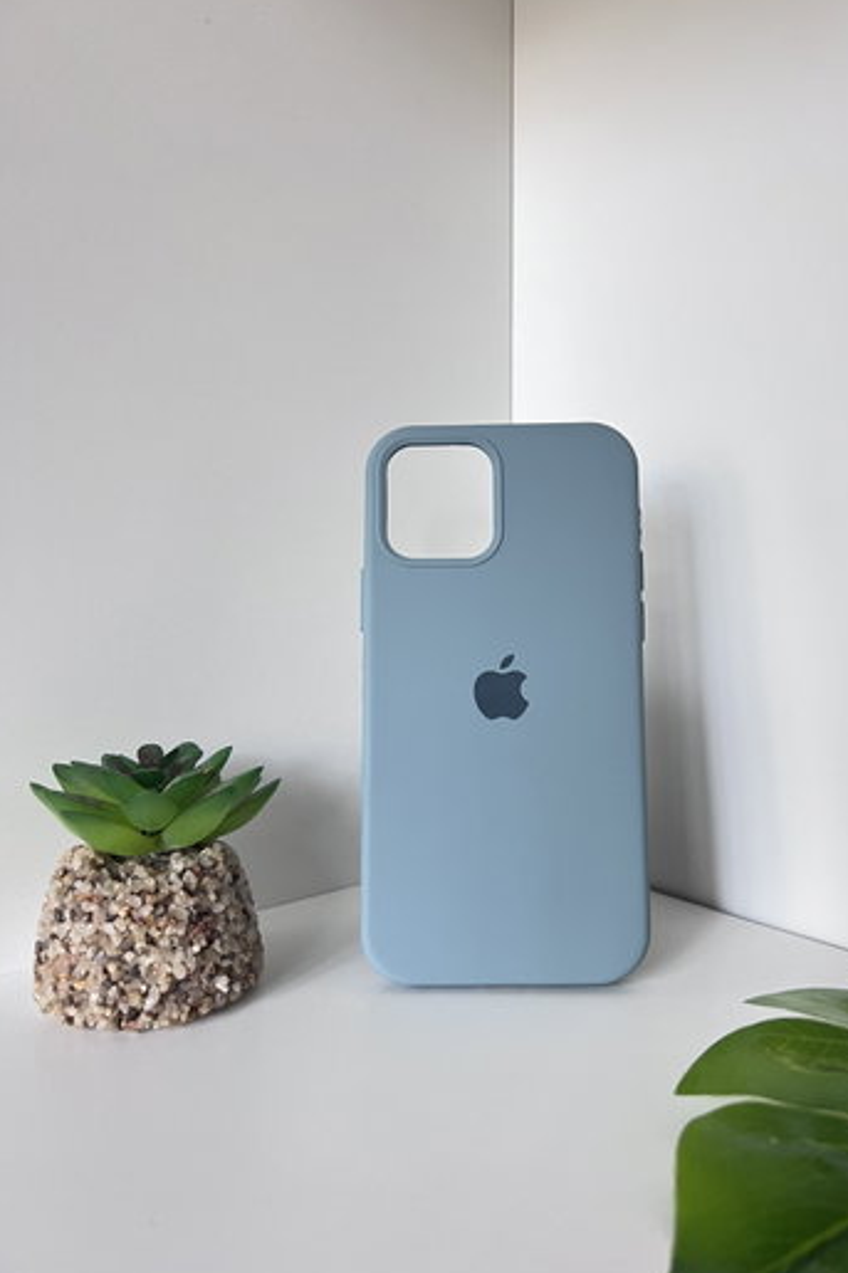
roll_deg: +1.6
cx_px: 490
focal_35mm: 28
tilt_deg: -6.4
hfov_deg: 46.2
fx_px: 990
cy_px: 644
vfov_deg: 65.5
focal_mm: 5.7
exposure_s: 1/52
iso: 125
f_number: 1.5
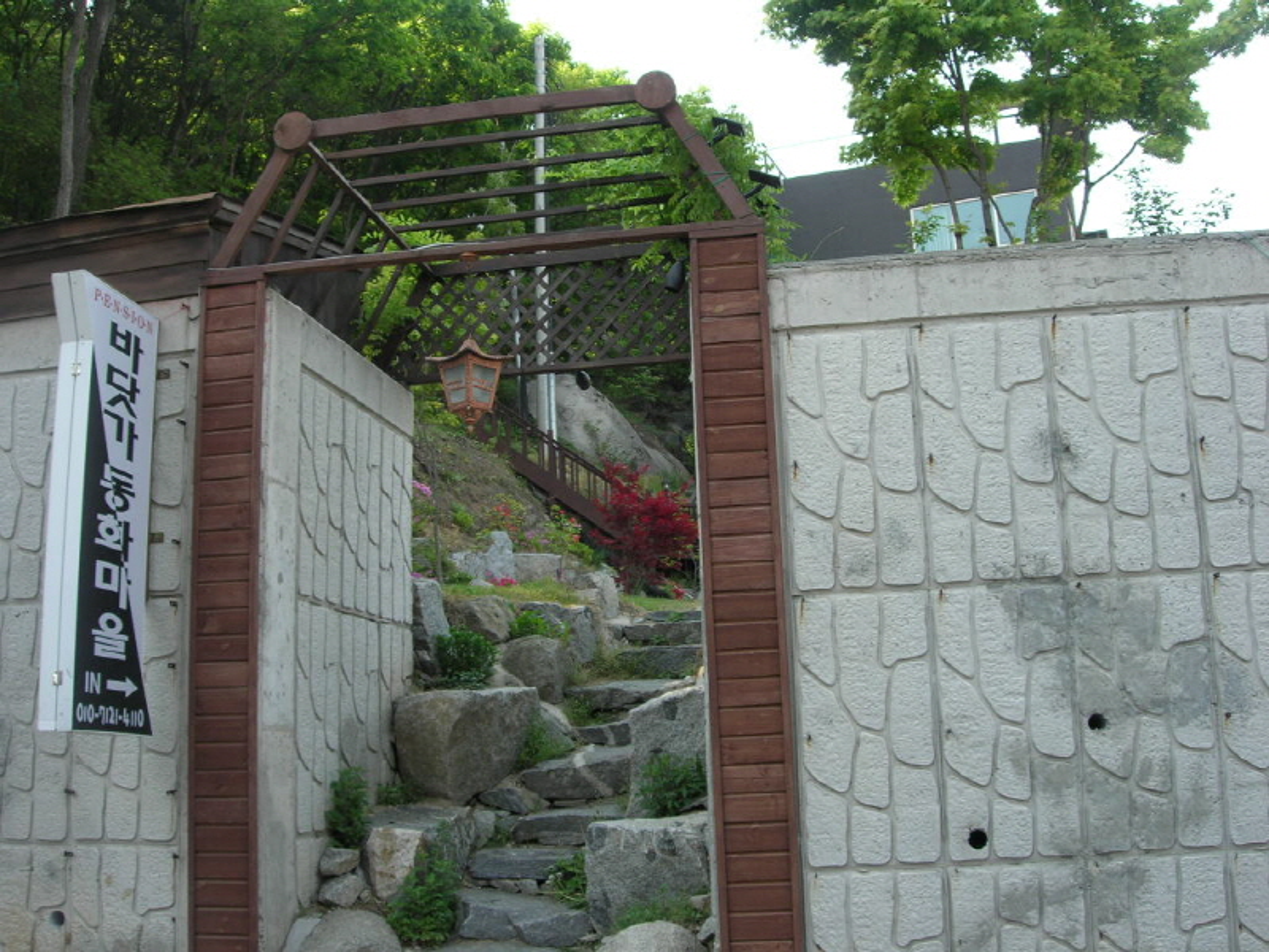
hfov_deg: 49.0
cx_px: 634
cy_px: 476
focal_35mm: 38
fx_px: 1393
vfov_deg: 37.7
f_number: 4.8
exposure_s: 1/106
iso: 64
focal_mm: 7.8
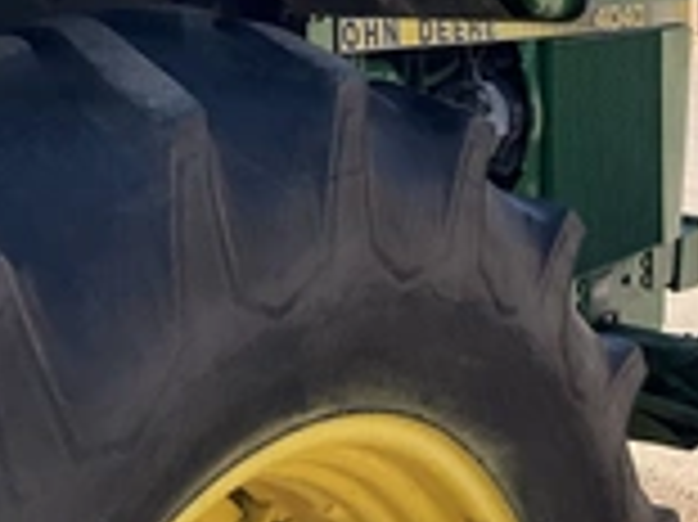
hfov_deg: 24.9
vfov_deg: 18.4
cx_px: 23
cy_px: -144
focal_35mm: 75
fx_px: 1511
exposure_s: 1/962
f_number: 1.8
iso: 25
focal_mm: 3
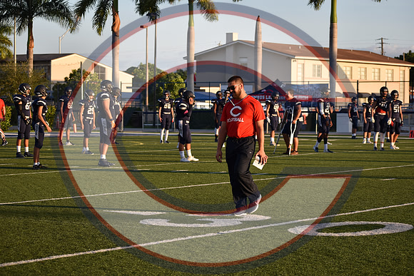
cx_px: 207
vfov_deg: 11.7
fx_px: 1346
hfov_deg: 17.5
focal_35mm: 117
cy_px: 138
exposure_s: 1/1000
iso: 400
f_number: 4.8
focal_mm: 78
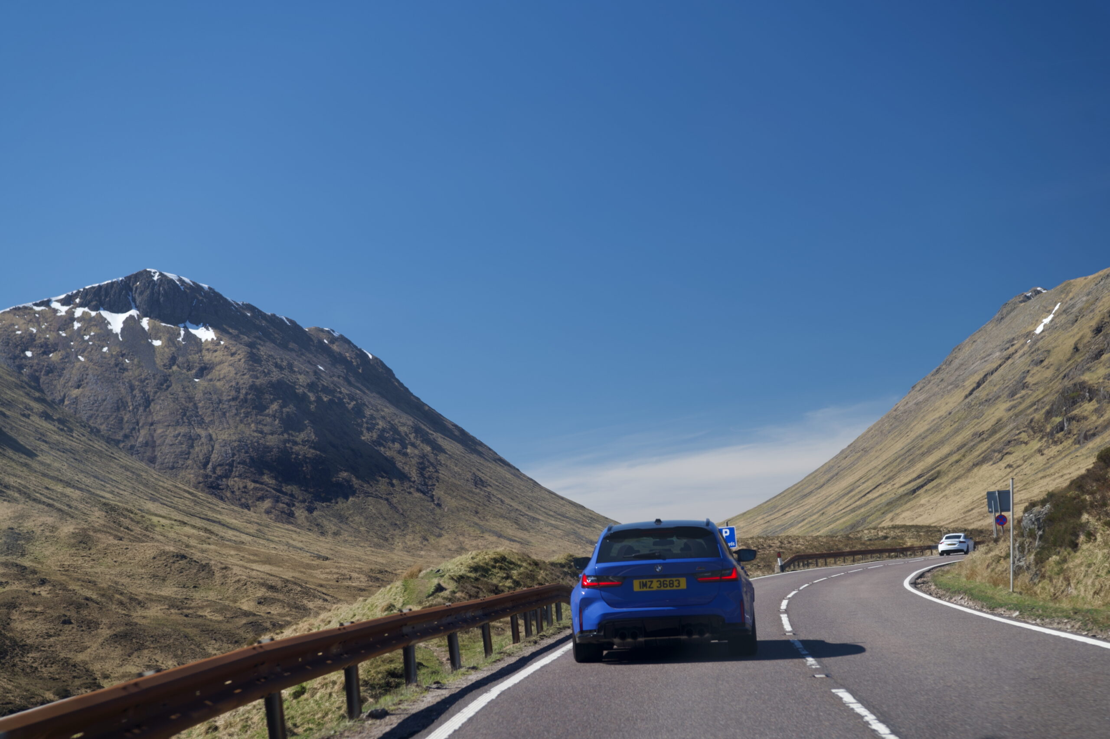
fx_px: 2157
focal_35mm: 70
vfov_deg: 19.4
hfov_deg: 28.9
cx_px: 555
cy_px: 370
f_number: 5.6
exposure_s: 1/250
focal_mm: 70
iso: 180
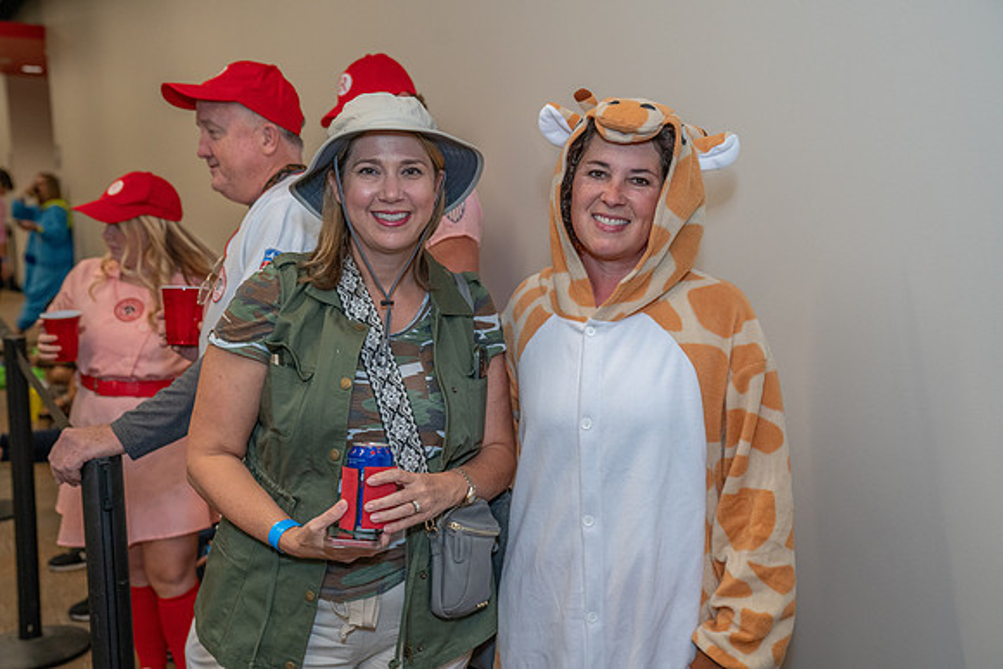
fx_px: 1143
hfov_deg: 47.4
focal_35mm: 41
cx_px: 502
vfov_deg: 32.6
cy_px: 334
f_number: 4
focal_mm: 41
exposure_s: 1/160
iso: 2500
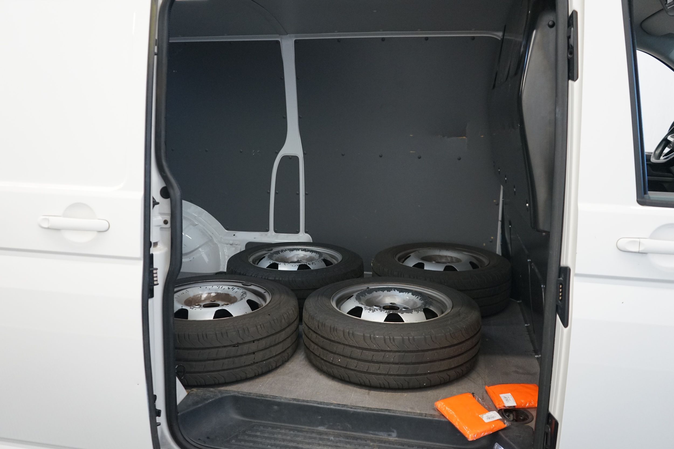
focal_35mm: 29
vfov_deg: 45.0
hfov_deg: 63.7
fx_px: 543
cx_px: 337
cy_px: 224
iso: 2000
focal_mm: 29
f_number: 3.5
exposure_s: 1/160
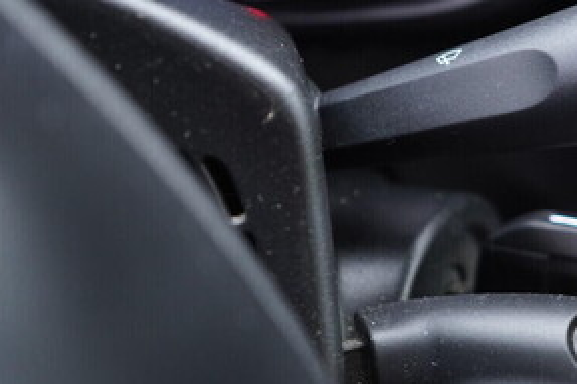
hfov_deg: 28.0
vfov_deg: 19.7
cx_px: 537
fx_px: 1105
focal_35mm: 69
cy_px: 208
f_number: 2.8
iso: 640
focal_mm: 24
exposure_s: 1/40
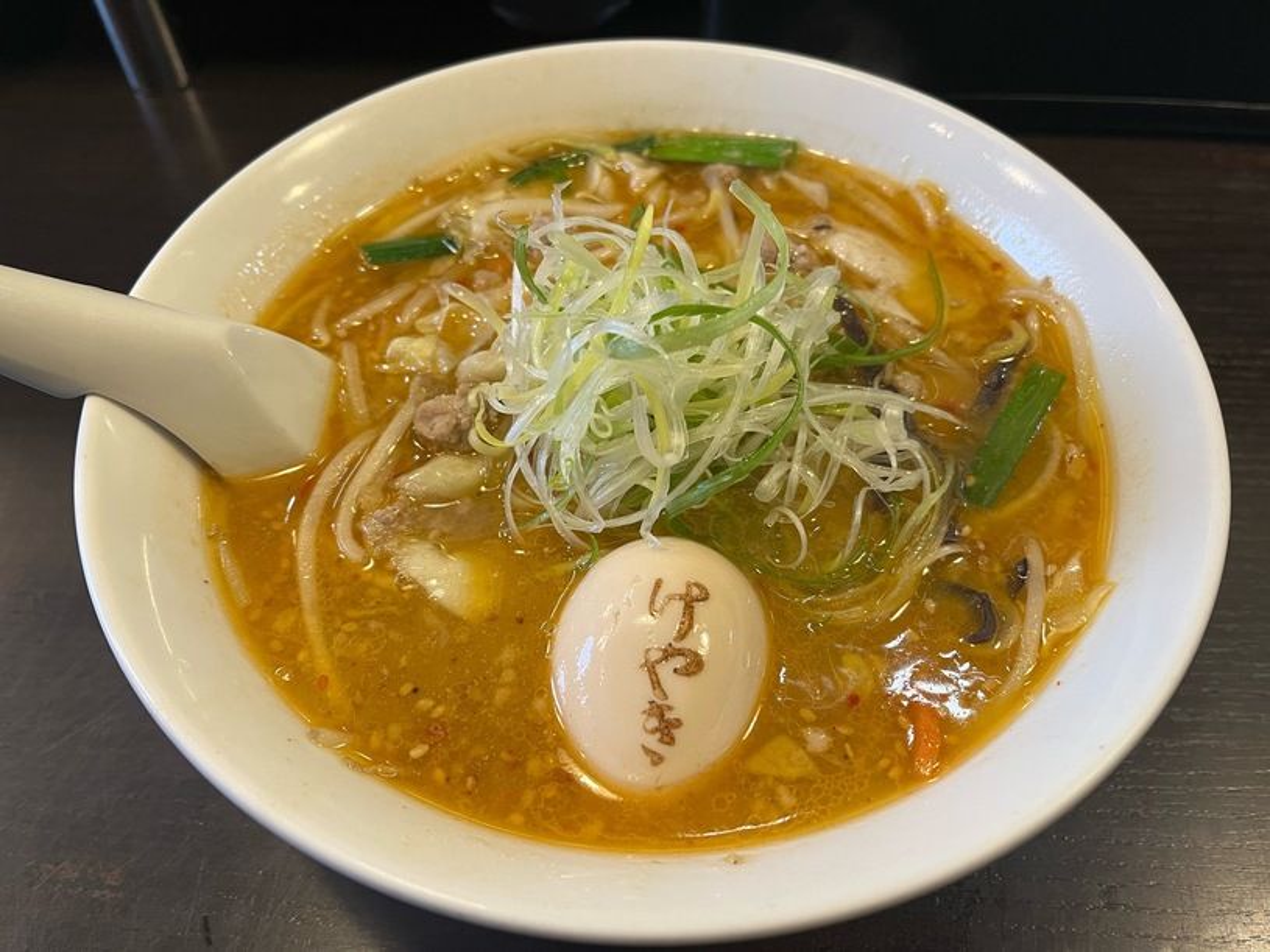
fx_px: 954
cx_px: 635
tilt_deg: -54.5
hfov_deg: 67.3
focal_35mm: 26
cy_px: 476
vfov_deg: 53.1
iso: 125
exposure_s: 1/50
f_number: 1.6
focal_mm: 5.1
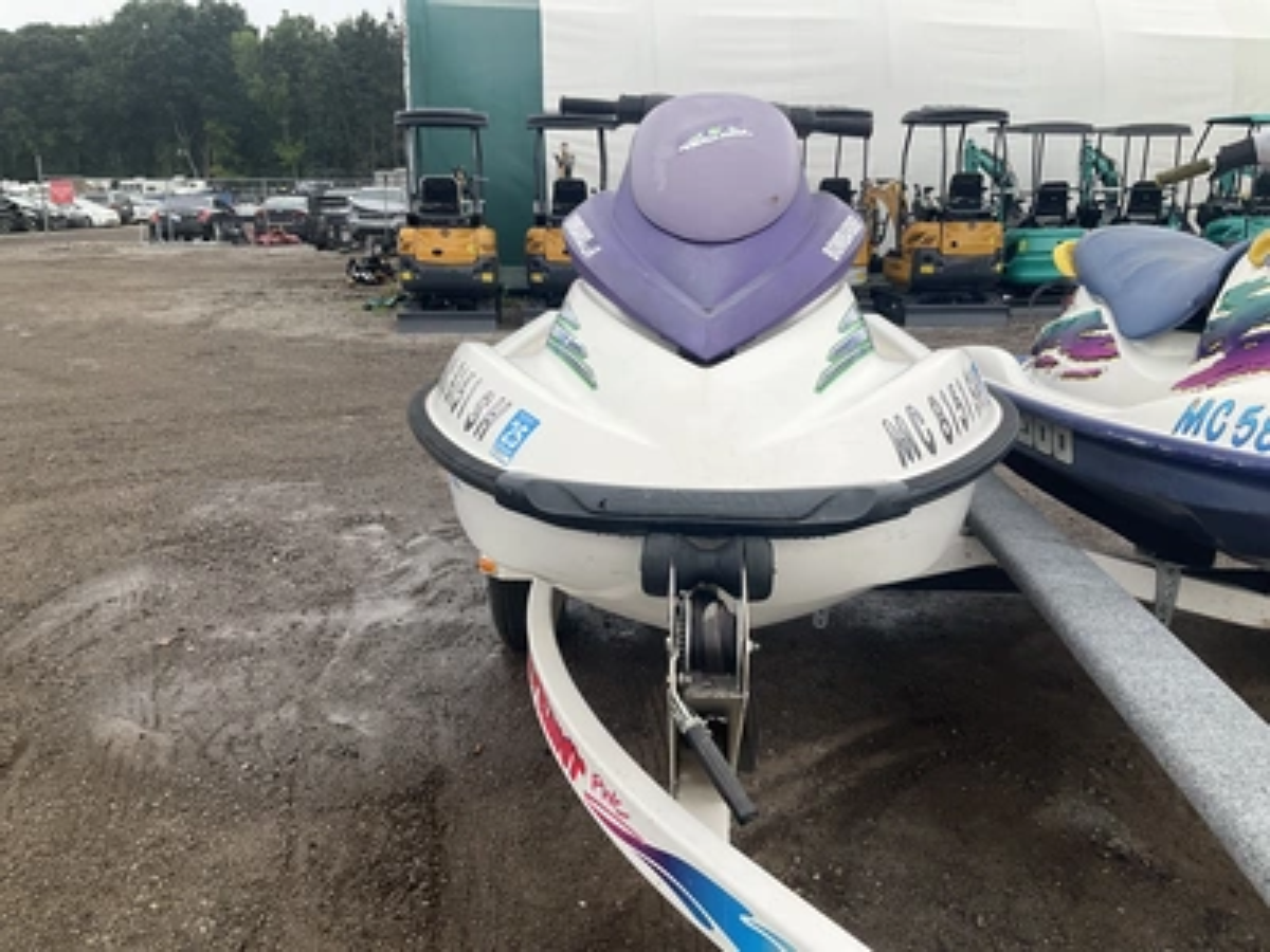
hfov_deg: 61.7
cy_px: 476
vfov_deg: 48.2
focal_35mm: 29
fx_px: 1064
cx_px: 635
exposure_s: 1/529
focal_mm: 3
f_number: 1.8
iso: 25
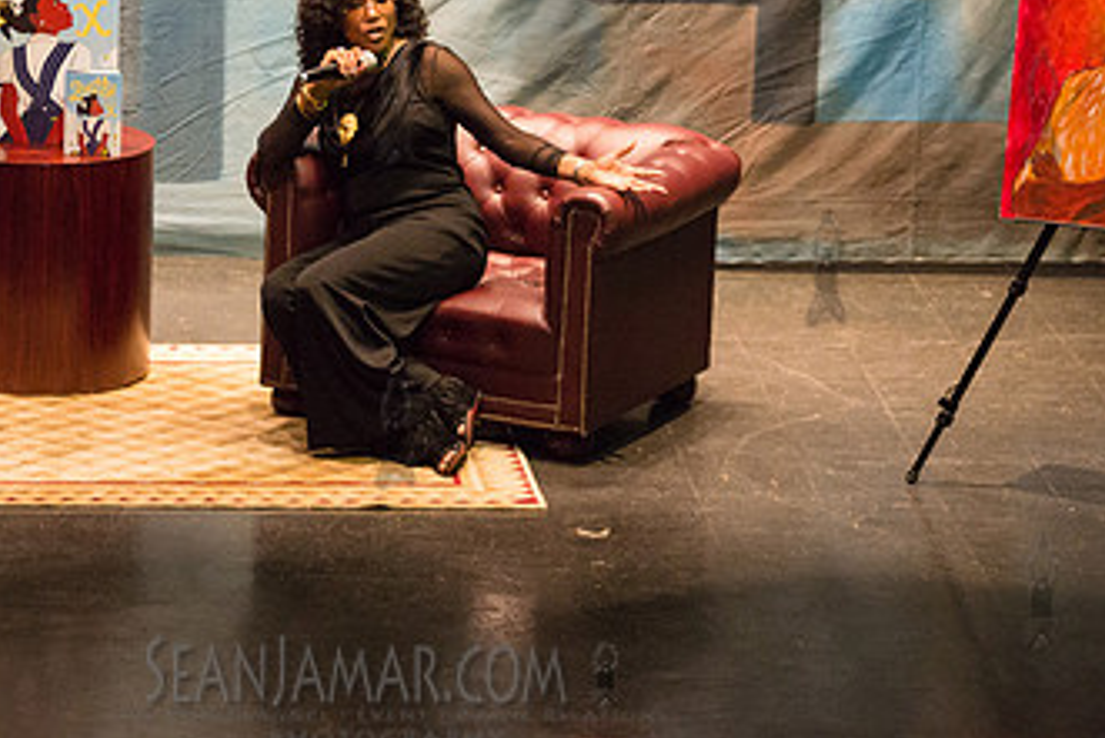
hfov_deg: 11.2
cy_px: 105
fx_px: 5650
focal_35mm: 184
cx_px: 394
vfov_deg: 7.5
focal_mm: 105
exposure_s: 1/250
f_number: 2.8
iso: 4000
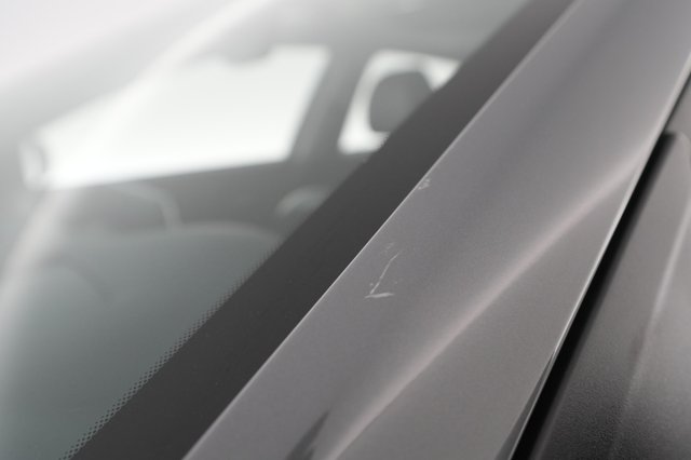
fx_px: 537
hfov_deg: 65.5
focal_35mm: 28
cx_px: 346
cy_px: 230
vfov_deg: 46.4
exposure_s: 1/100
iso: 2500
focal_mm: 28
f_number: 4.5
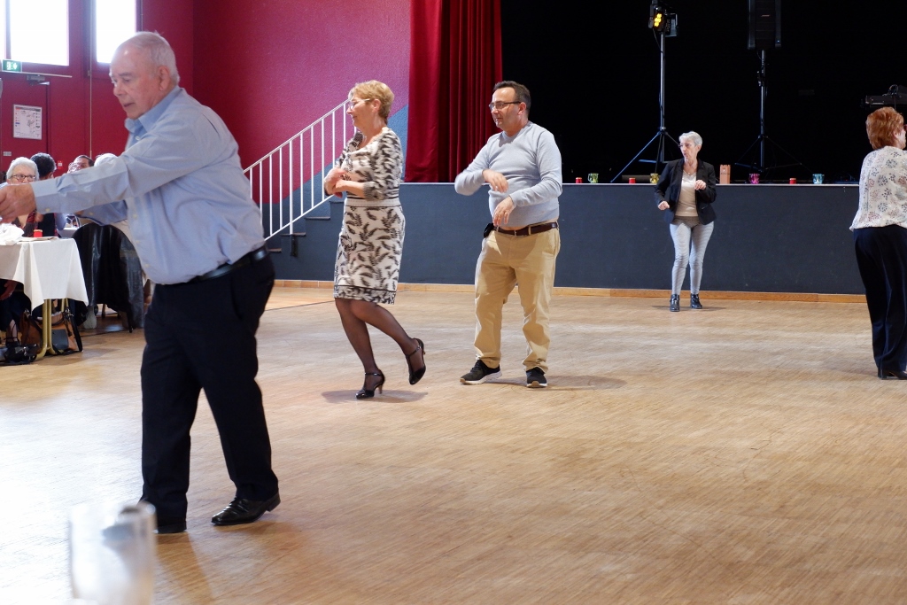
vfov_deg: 20.0
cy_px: 302
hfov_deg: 29.7
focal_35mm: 68
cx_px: 454
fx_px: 1713
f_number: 5.6
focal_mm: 45
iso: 2500
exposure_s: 1/70
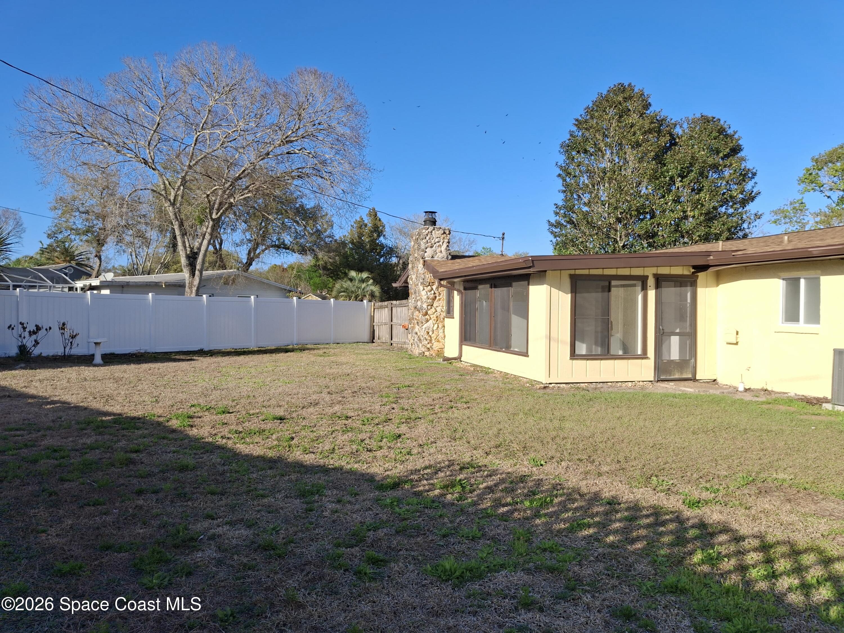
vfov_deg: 54.9
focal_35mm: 25
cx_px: 422
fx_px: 610
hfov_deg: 69.4
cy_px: 316
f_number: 1.8
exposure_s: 1/1339
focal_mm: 4.69
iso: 25
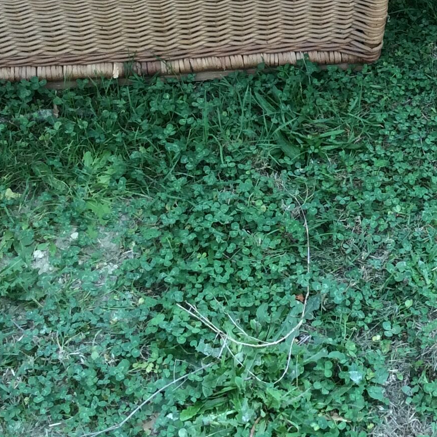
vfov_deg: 20.1
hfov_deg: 20.0
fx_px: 1200
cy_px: 8
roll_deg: -1.5
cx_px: 437
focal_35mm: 84
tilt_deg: -40.1
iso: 40
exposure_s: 1/100
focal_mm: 3.3
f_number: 2.4
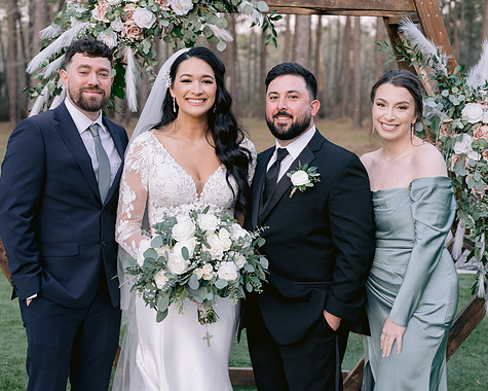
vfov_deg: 25.4
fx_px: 867
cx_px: 213
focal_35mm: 60
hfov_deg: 31.4
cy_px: 196
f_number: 3.5
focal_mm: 50
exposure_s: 1/125
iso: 800
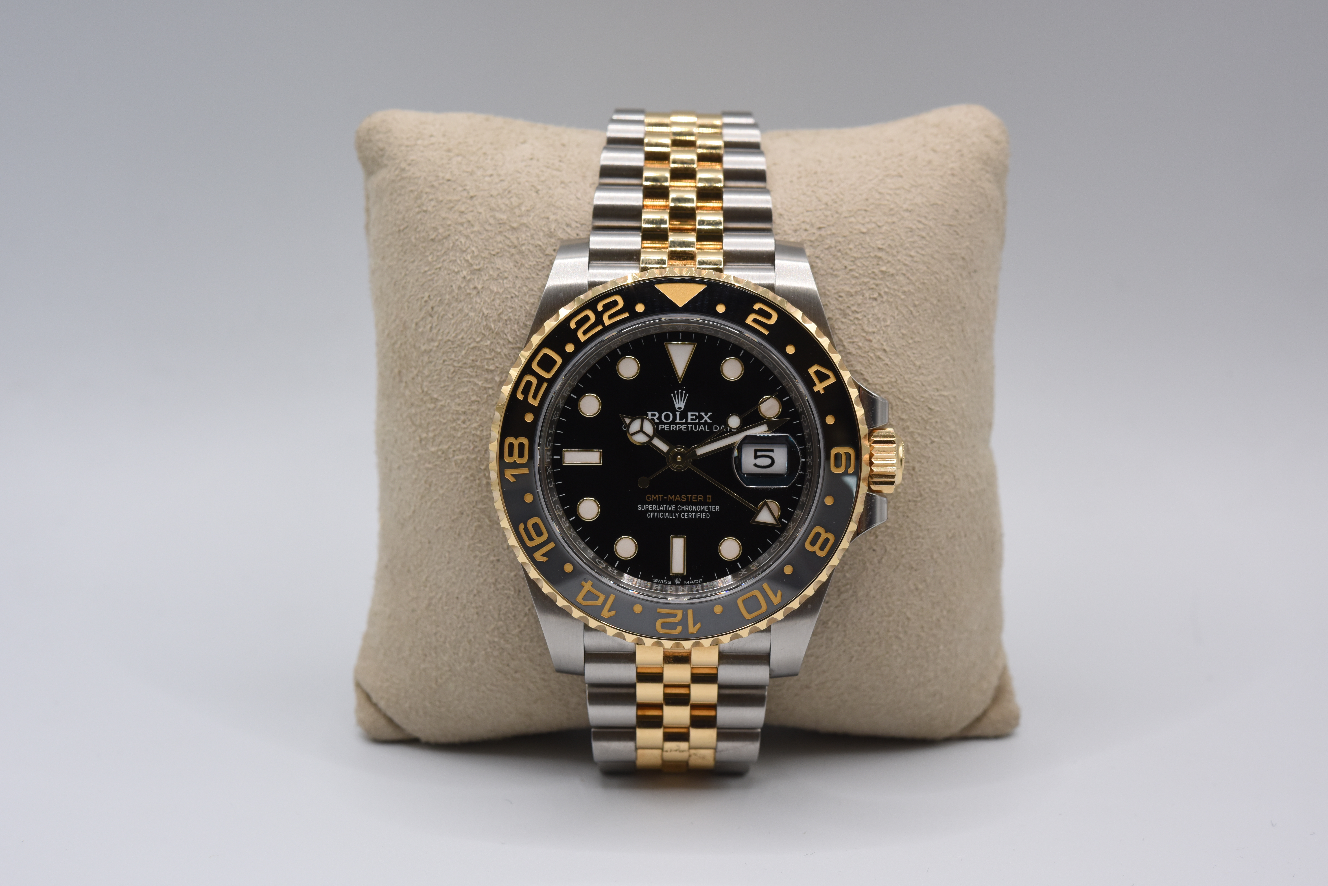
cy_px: 443
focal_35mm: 60
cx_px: 664
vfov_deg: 22.6
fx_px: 2214
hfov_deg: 33.4
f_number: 13
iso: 640
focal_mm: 60
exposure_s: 1/60
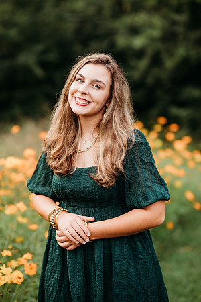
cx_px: 100
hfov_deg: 16.1
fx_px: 712
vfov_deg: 23.9
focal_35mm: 85
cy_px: 151
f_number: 2.2
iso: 100
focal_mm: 85
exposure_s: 1/500
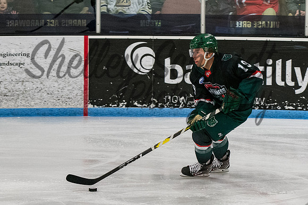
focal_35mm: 275
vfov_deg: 5.0
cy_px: 95
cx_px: 192
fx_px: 2355
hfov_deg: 7.5
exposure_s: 1/800
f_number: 3.5
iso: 2500
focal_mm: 105
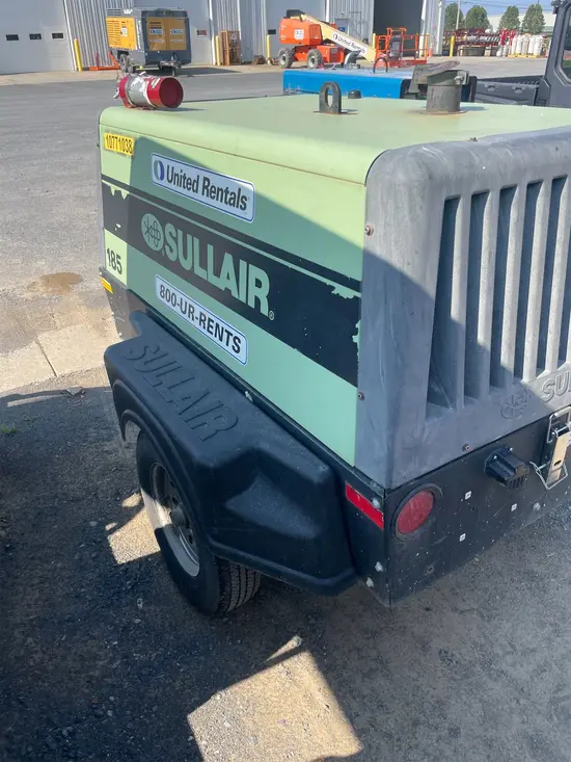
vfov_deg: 67.3
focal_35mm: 26
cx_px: 286
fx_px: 572
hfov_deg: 53.1
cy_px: 381
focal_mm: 4.2
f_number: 1.6
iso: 32
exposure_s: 1/1473
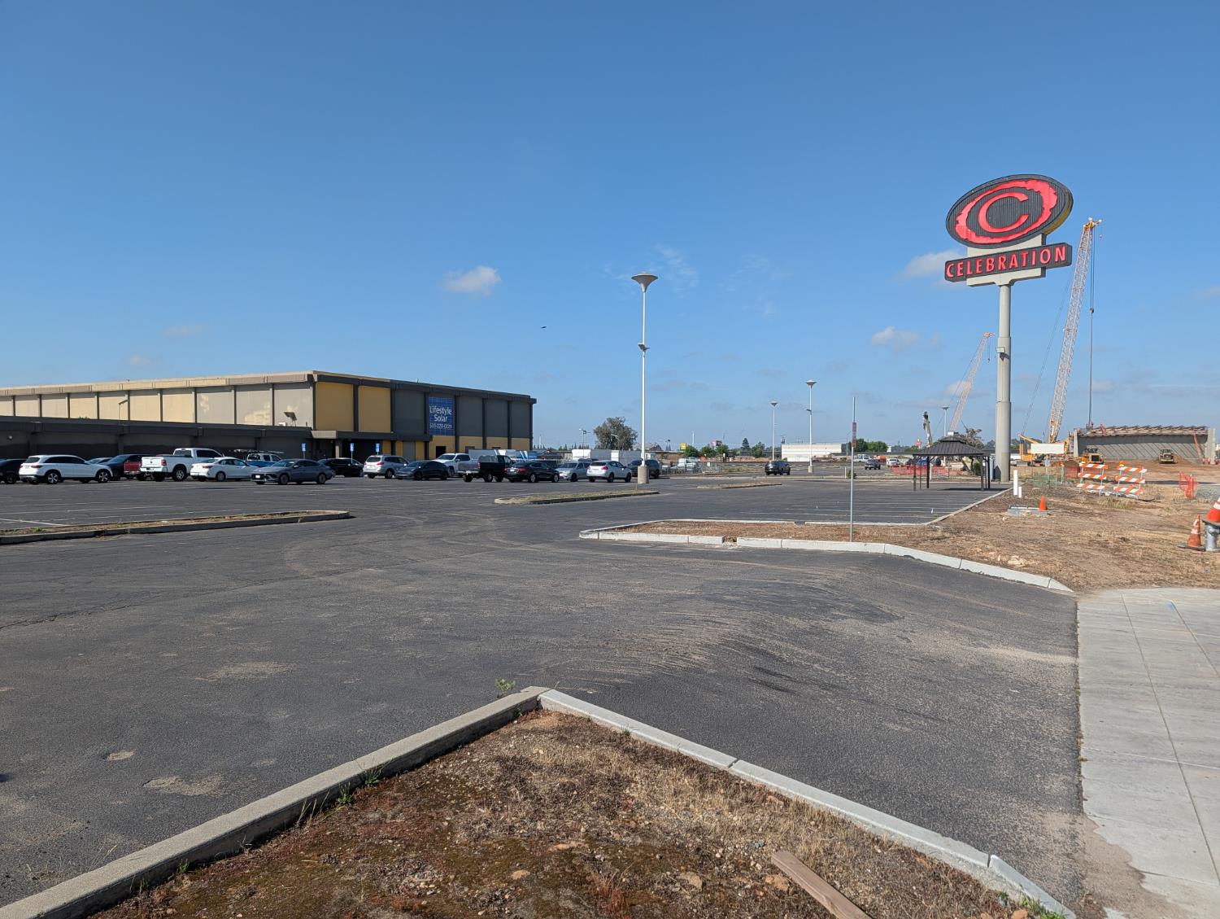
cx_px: 610
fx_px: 847
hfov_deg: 71.5
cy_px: 460
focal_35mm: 24
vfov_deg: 56.9
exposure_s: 1/1066
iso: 19
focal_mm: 6.9
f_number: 1.68
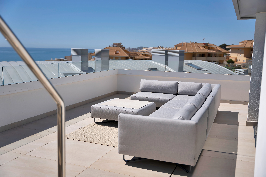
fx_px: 281
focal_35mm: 38
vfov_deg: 35.1
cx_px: 133
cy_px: 88
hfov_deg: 50.7
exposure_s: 1/4000
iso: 100
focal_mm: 38
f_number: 2.8
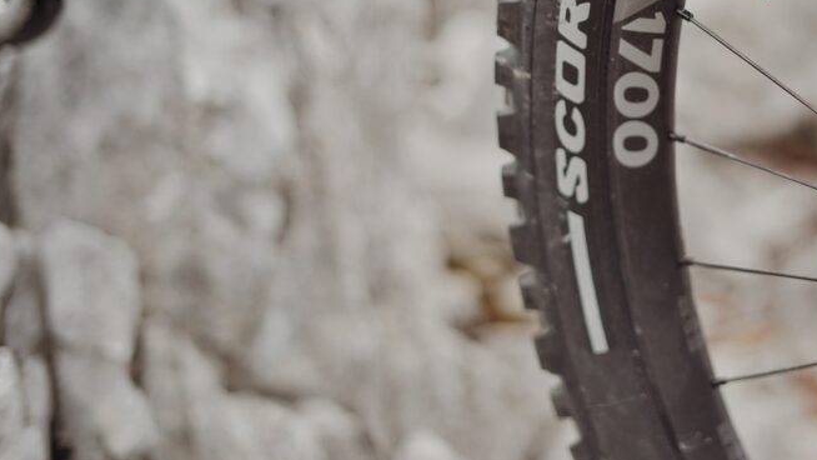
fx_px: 1777
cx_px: 611
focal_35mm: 82
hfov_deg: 25.6
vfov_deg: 14.6
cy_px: 54
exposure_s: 1/400
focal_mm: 50
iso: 100
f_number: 2
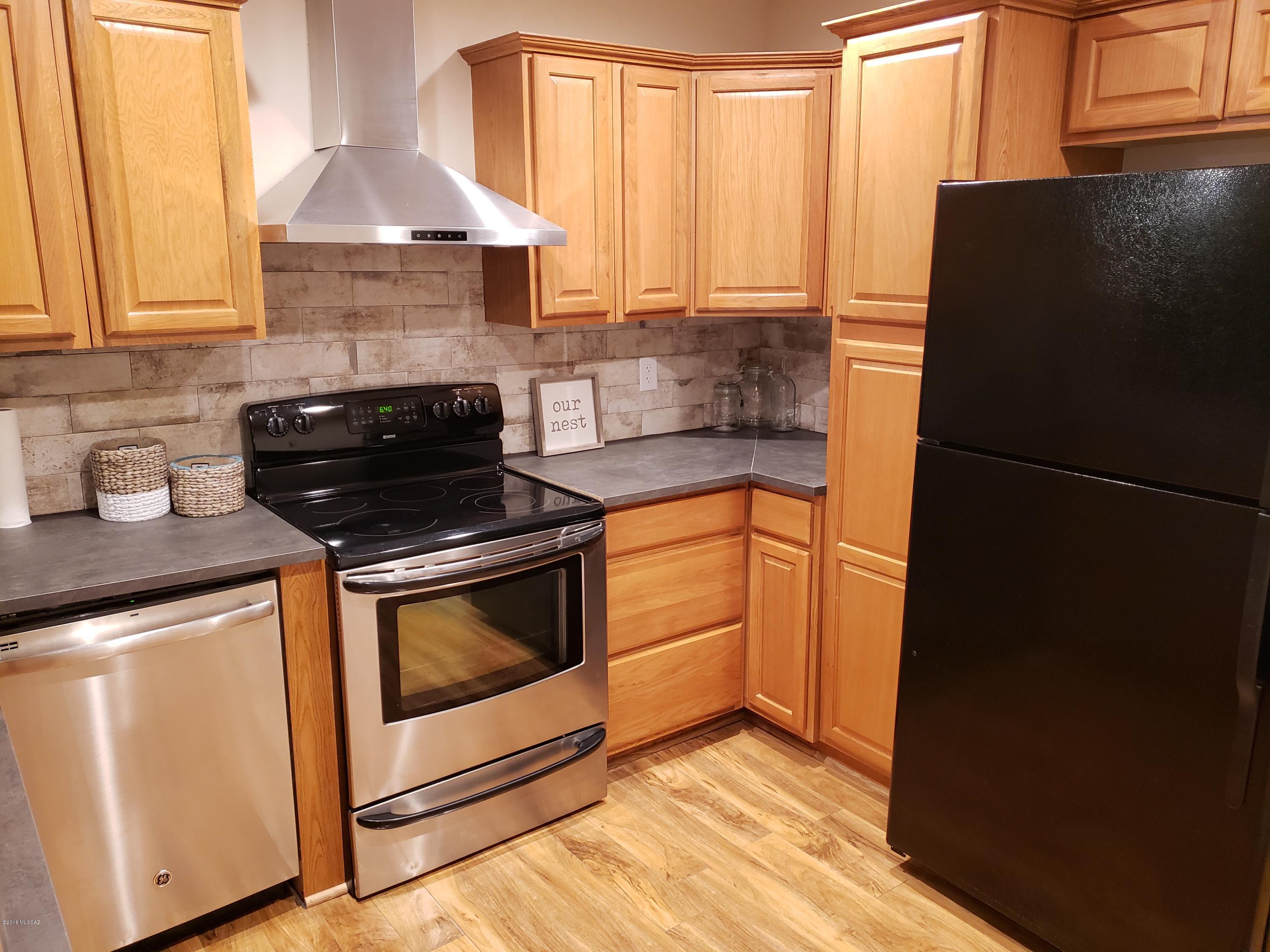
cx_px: 635
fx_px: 954
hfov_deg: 67.3
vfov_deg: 53.1
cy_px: 476
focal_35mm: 26
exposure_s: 1/24
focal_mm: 4.3
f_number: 1.5
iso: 250
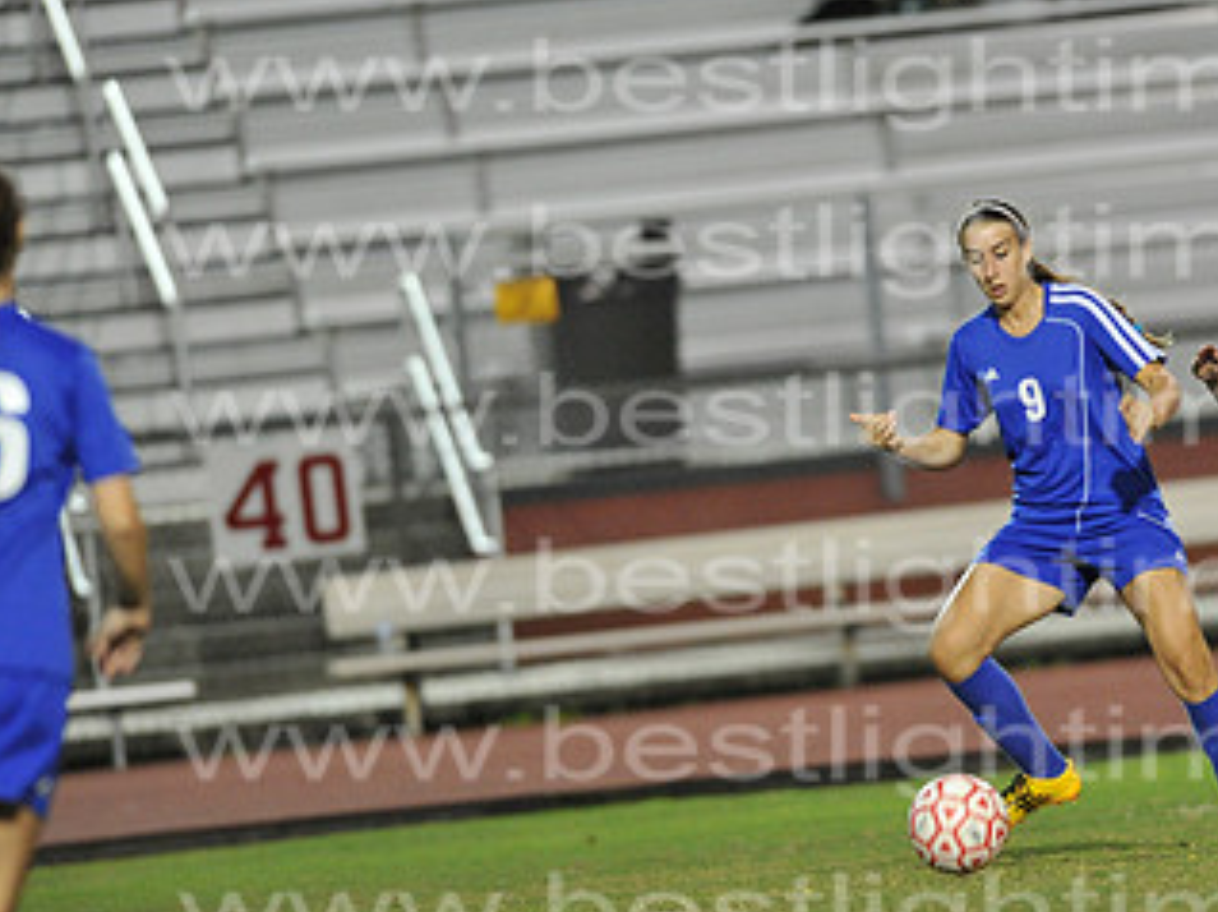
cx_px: 1042
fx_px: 18494
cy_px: 502
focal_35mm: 526
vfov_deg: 2.8
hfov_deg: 3.8
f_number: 3.2
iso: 5000
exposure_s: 1/400
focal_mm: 300
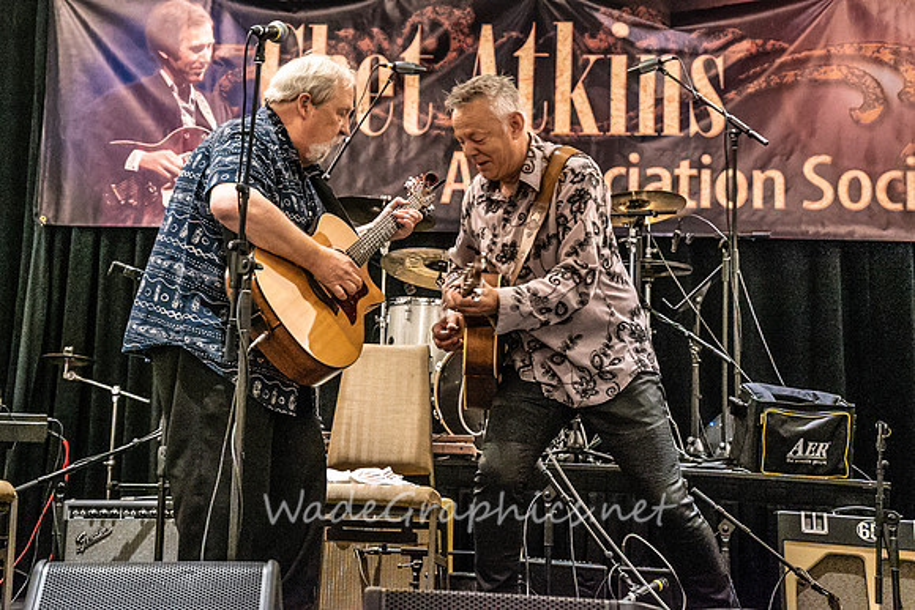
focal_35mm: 73
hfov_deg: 27.7
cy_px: 257
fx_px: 1854
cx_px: 385
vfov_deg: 18.7
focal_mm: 63
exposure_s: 1/200
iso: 10000
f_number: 5.6
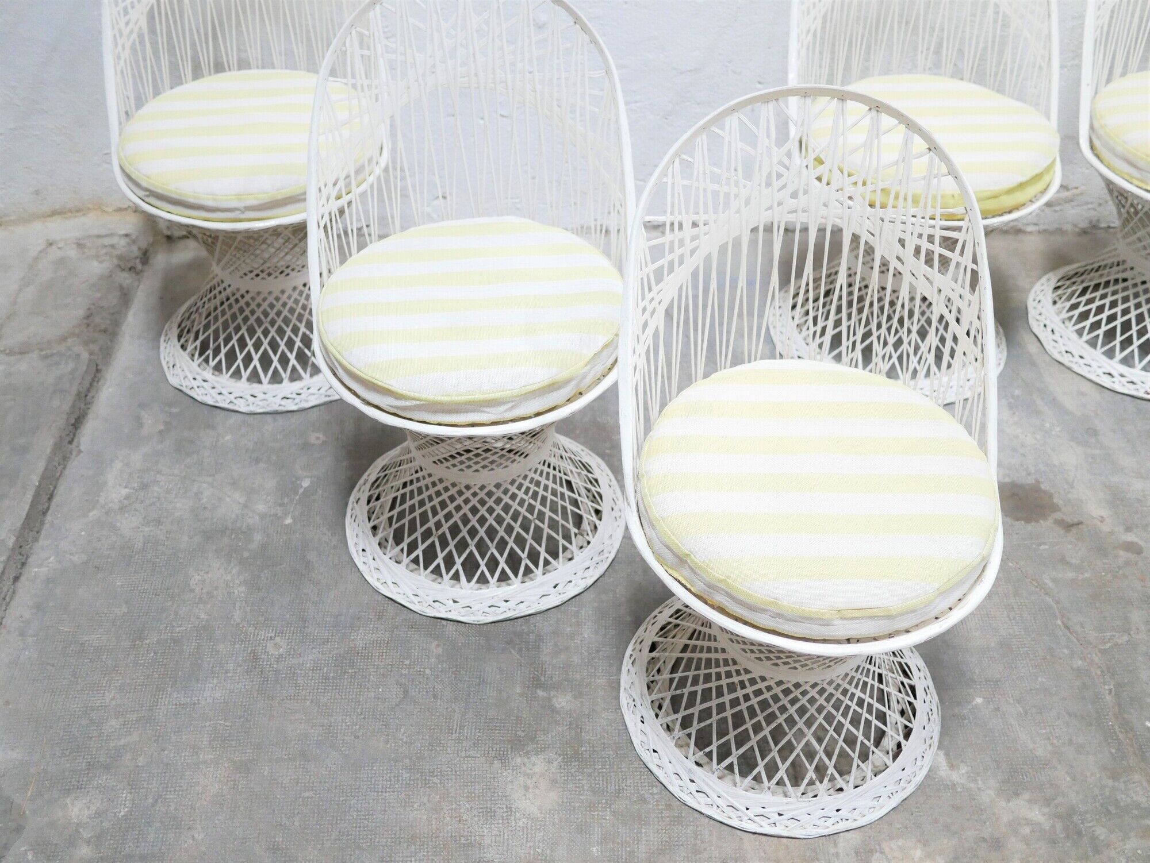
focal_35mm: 40
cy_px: 432
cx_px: 575
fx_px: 1330
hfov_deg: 46.8
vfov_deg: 36.0
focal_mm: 20
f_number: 1.7
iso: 2000
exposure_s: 1/60
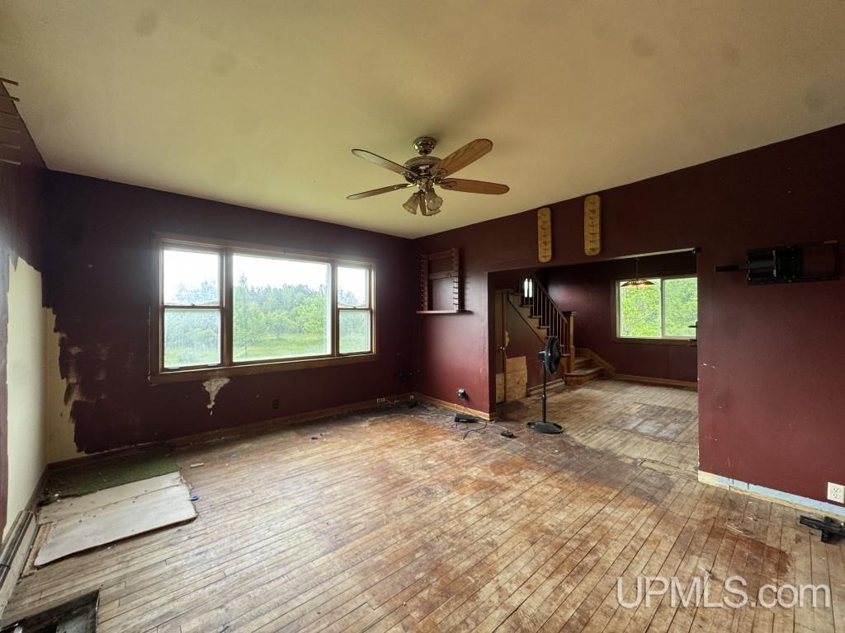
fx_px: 342
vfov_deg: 85.7
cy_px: 316
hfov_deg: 102.1
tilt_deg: -0.5
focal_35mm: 14
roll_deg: +0.2
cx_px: 422
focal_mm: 2.22
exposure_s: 1/99
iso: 160
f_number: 2.2
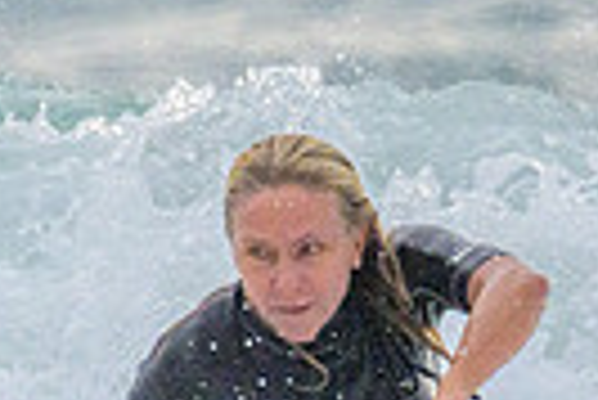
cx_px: 93
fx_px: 79686
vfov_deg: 0.3
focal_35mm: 4792
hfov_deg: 0.4
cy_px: 511
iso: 1400
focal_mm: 800
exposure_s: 1/2000
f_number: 11
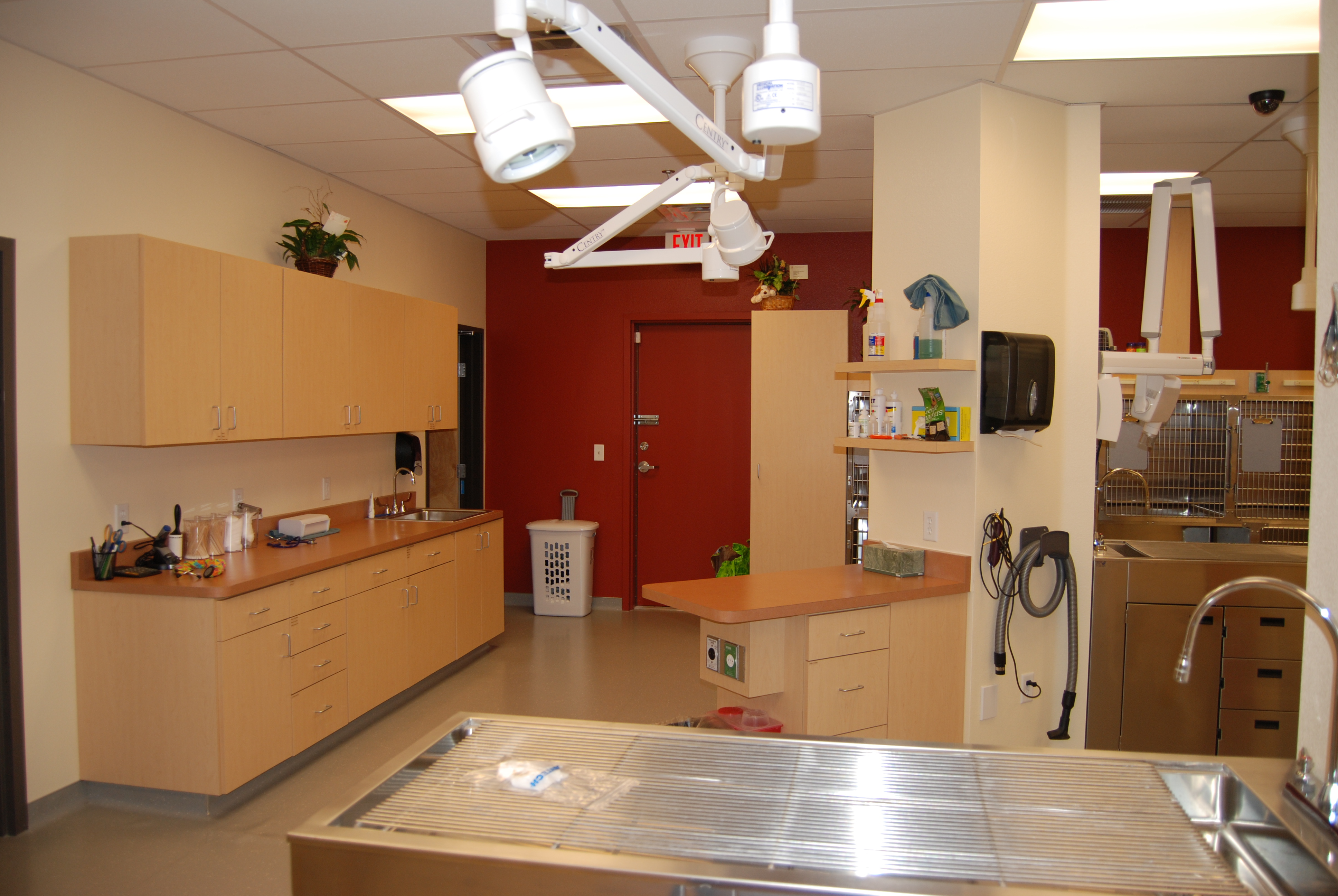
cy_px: 448
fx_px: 1005
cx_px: 669
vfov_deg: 48.0
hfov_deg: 67.3
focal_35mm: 27
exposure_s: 1/60
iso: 200
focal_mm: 18
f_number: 3.5
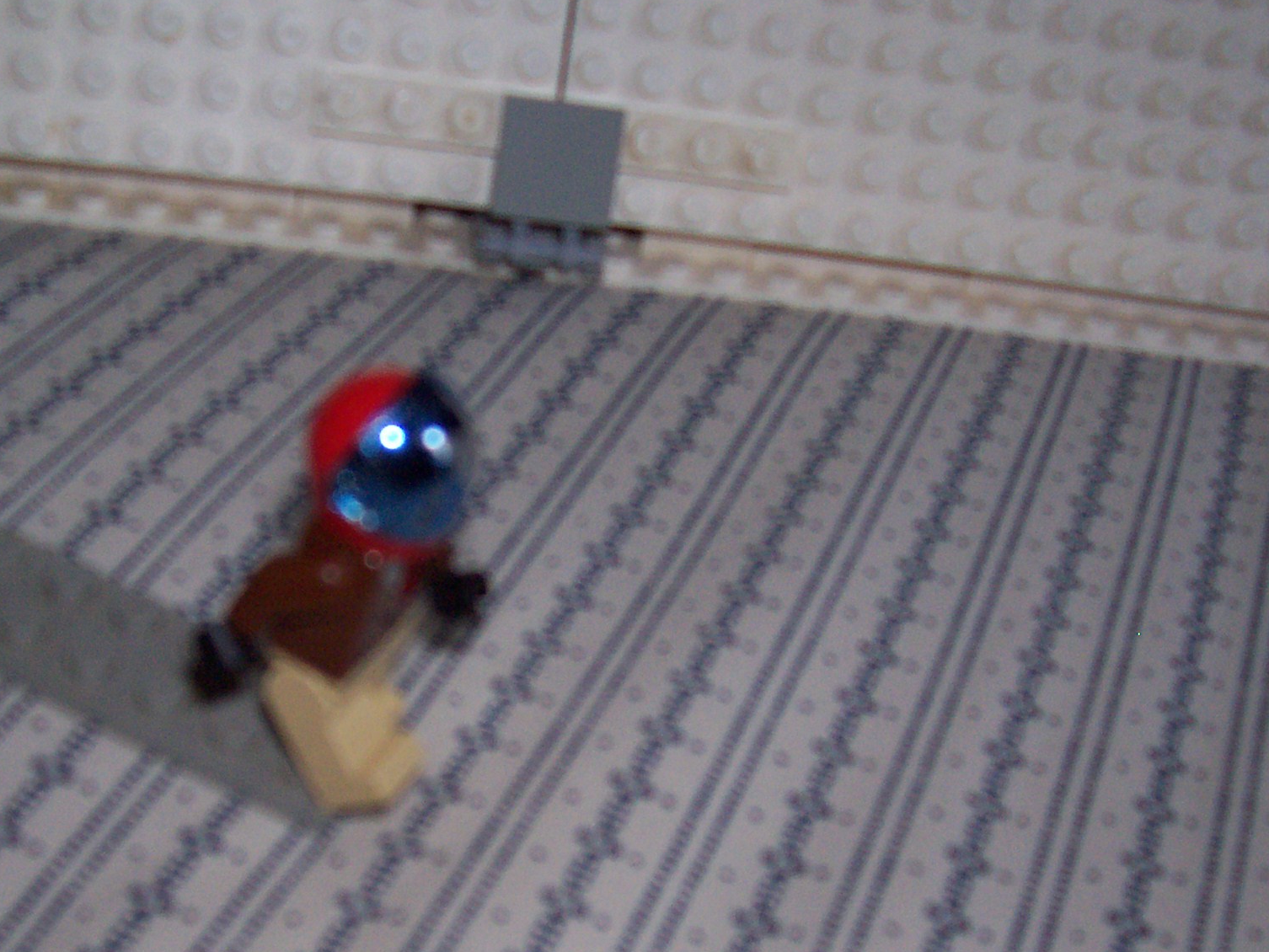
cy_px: 718
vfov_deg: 27.6
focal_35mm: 52
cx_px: 488
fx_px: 1907
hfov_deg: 36.6
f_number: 2.7
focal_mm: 5.6
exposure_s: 1/112
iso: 140
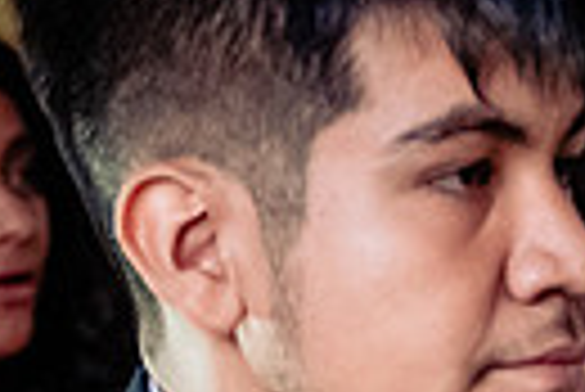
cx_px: 1053
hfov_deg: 8.0
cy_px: 516
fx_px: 4051
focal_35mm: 249
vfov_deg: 5.5
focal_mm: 56
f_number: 2.8
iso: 6400
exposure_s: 1/125
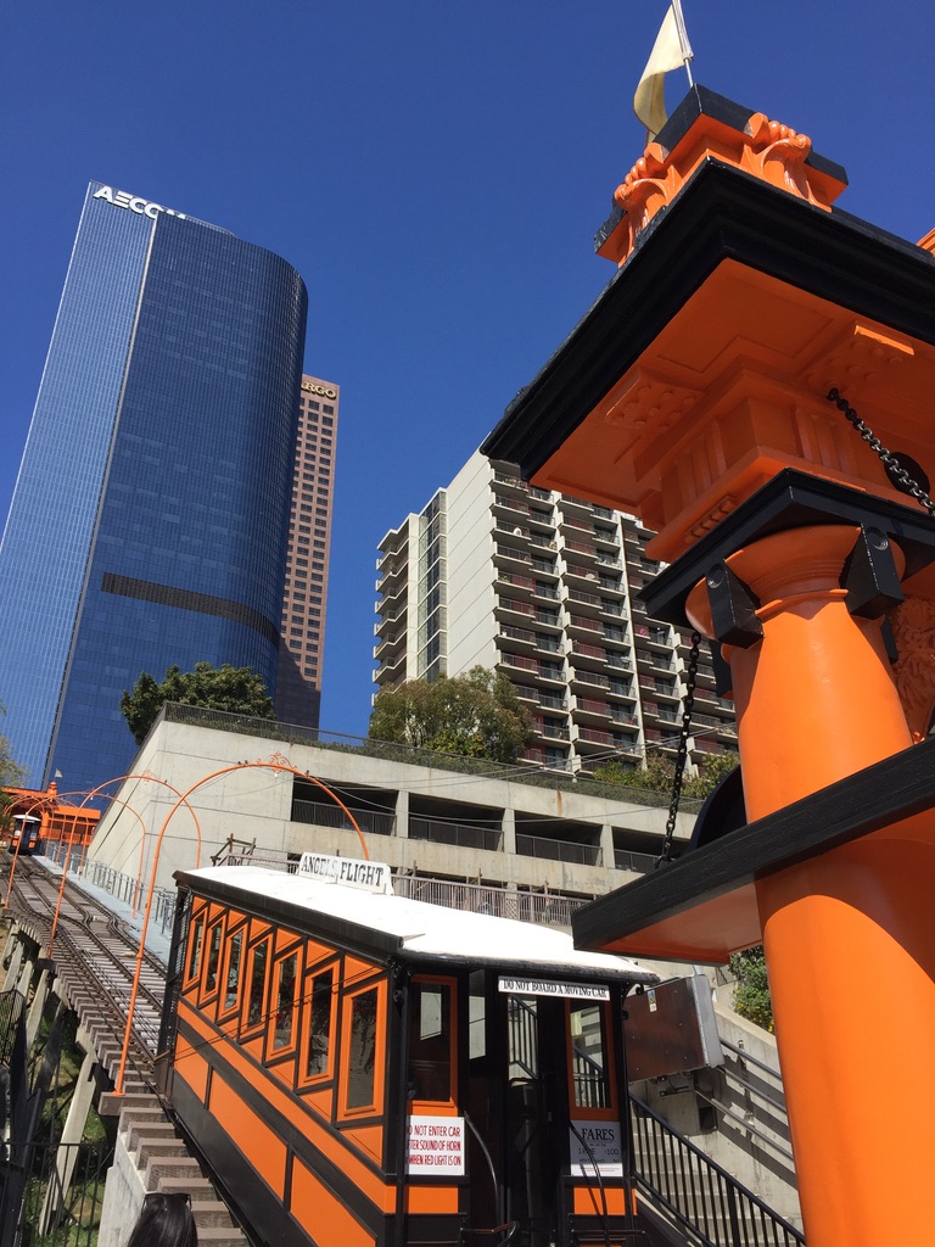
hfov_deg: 48.2
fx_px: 1044
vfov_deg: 61.7
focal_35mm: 29
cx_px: 468
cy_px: 624
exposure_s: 1/1883
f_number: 2.2
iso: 32
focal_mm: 4.15
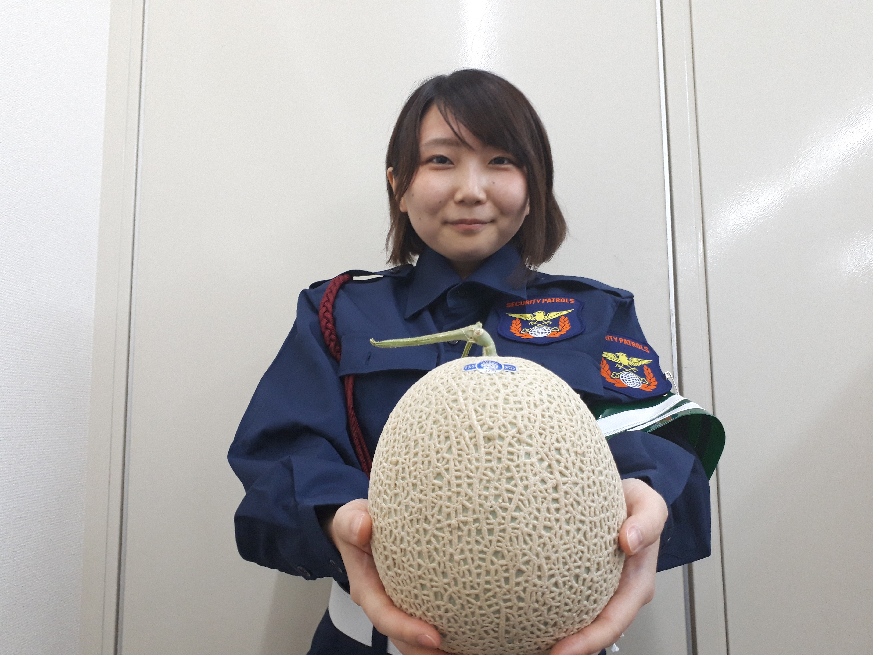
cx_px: 436
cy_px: 328
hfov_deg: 65.3
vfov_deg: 51.4
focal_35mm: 27
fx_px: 681
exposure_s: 1/33
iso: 200
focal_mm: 3.6
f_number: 1.9
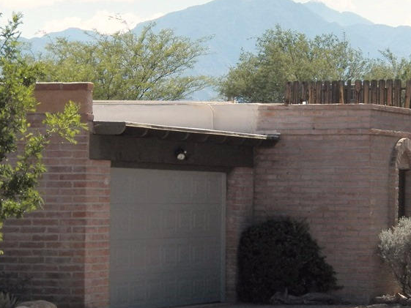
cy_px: 162
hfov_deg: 11.0
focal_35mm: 180
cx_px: 266
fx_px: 2138
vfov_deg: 8.3
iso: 125
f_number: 4
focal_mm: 17.1
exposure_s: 1/1600
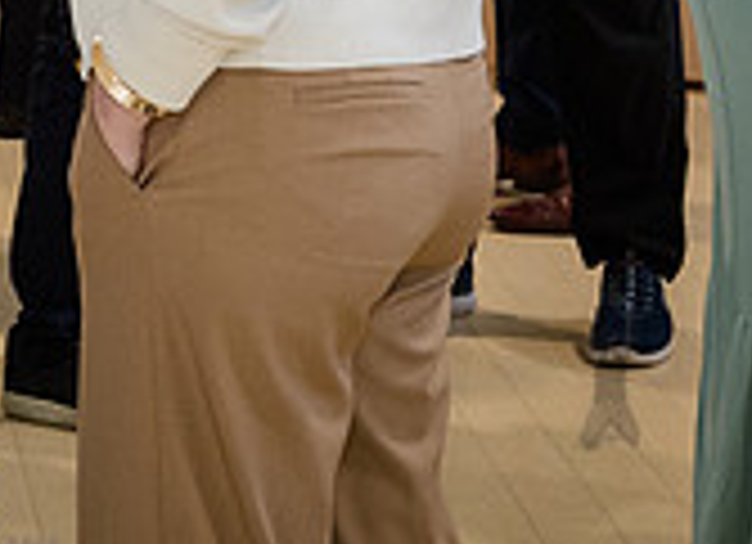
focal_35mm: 214
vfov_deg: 6.7
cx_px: -53
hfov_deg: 9.3
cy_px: -309
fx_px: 4593
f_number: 4.5
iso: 2500
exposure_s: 1/250
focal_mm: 50
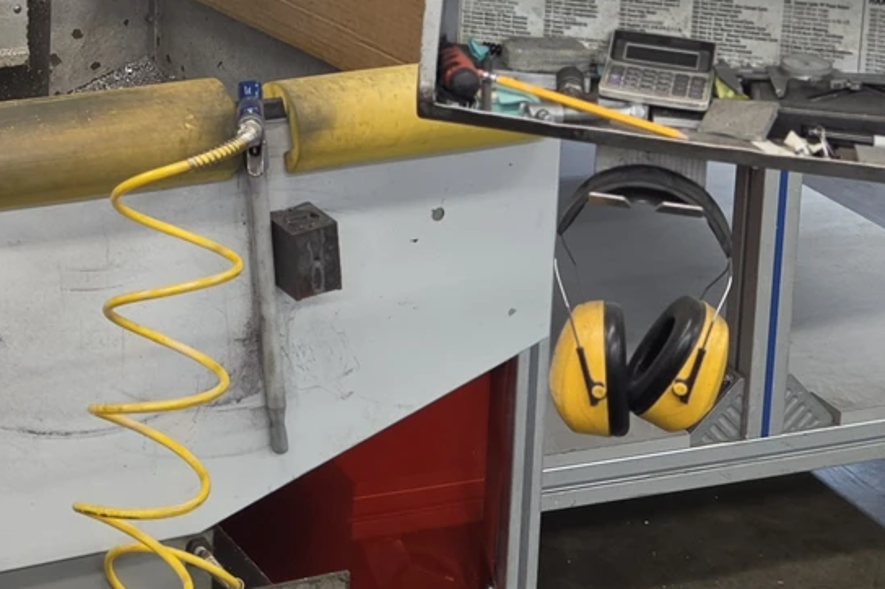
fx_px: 2162
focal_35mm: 88
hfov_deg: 22.2
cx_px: -16
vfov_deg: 14.7
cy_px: -228
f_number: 1.8
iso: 160
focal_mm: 5.4
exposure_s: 1/63
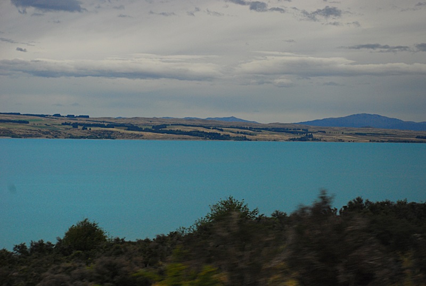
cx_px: 213
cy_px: 143
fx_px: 1102
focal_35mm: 93
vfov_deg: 14.8
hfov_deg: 21.9
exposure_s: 1/125
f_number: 6.3
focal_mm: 62
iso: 400
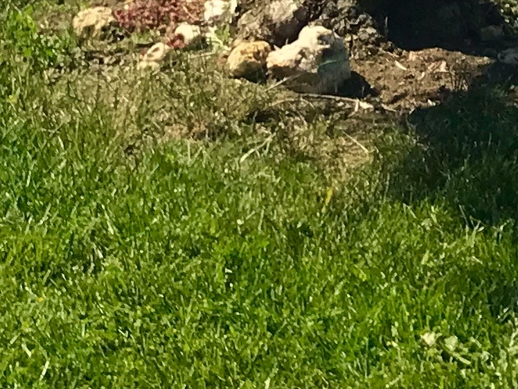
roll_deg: -1.3
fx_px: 2260
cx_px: 1046
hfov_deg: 11.7
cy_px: -468
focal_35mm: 151
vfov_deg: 9.1
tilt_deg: -4.2
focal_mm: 3.99
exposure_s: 1/1681
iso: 20
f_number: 1.8
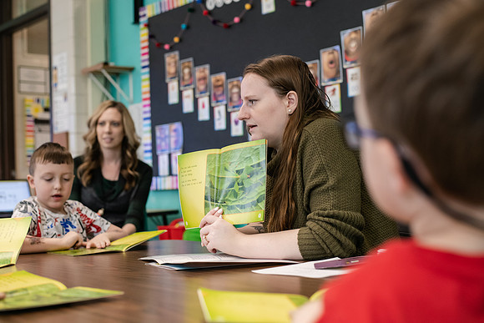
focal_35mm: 50
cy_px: 162
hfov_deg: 39.6
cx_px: 242
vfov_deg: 27.0
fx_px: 672
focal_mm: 50
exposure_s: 1/200
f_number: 3.2
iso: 1600
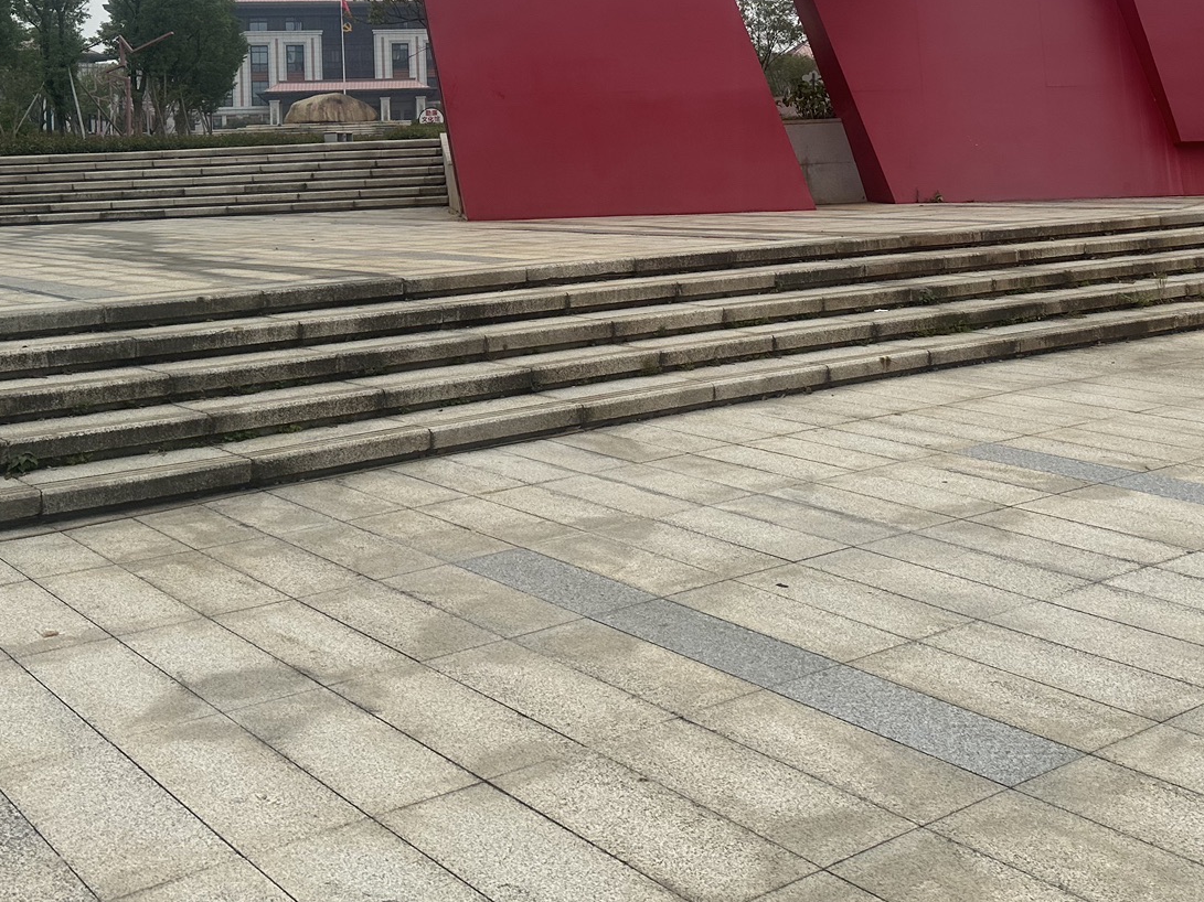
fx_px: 1530
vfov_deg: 31.4
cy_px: 97
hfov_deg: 42.6
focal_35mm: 44
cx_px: 750
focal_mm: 6.86
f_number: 1.78
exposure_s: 1/1845
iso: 80
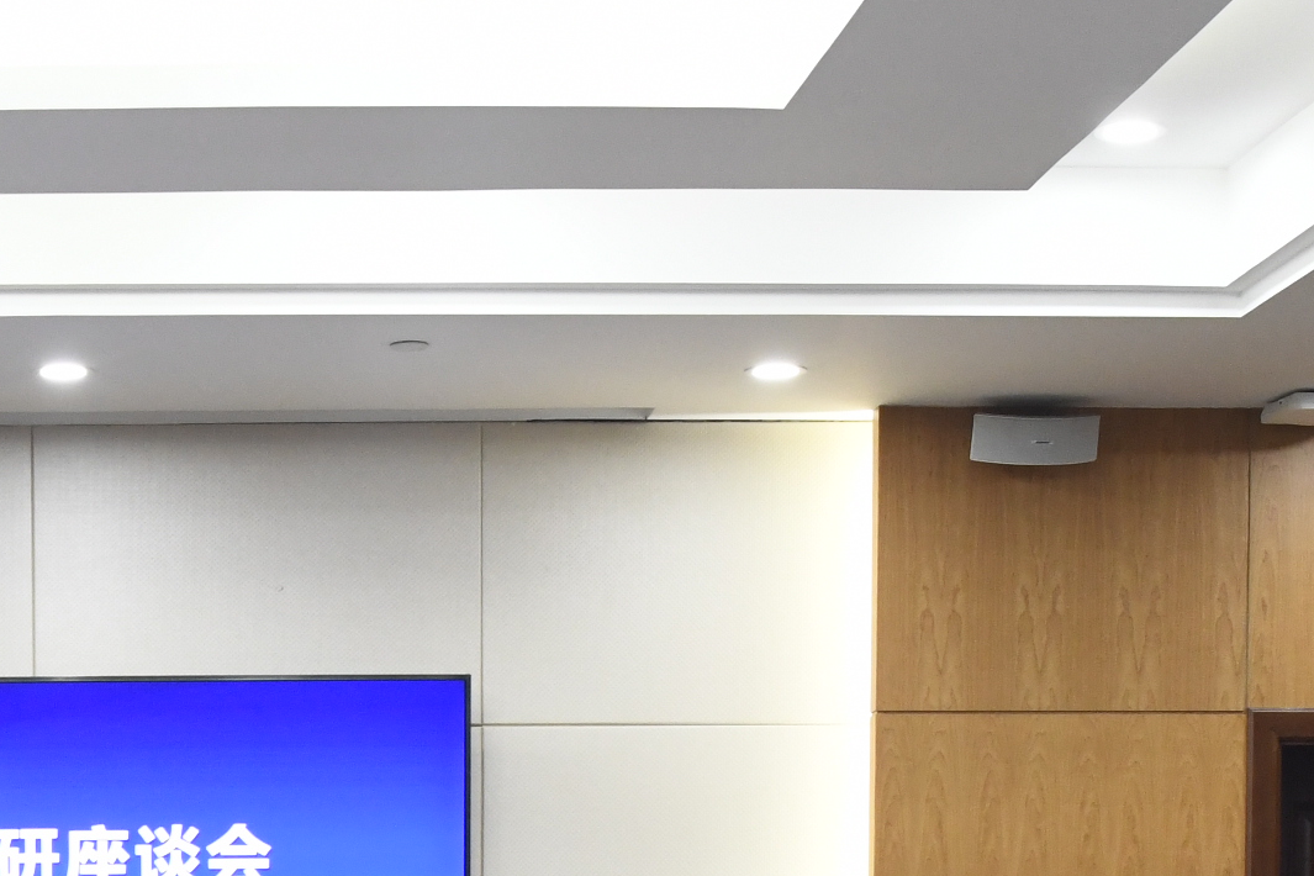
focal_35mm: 93
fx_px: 3394
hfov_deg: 21.3
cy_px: 1357
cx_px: 60
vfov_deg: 13.7
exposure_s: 1/80
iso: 2000
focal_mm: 24
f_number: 5.6
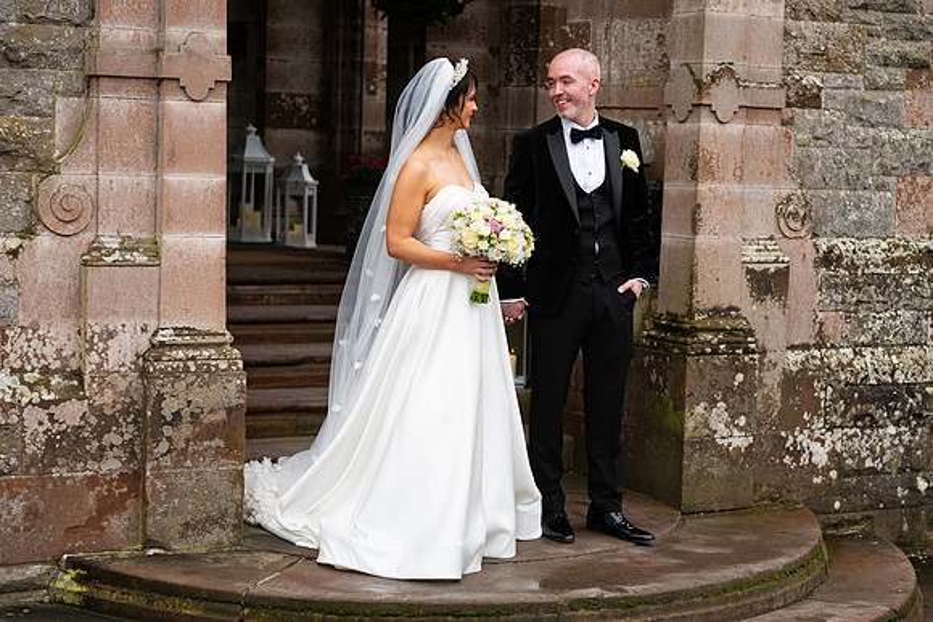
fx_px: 1897
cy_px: 311
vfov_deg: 18.6
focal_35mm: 73
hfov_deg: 27.6
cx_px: 466
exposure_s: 1/200
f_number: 3.5
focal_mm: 70
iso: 200
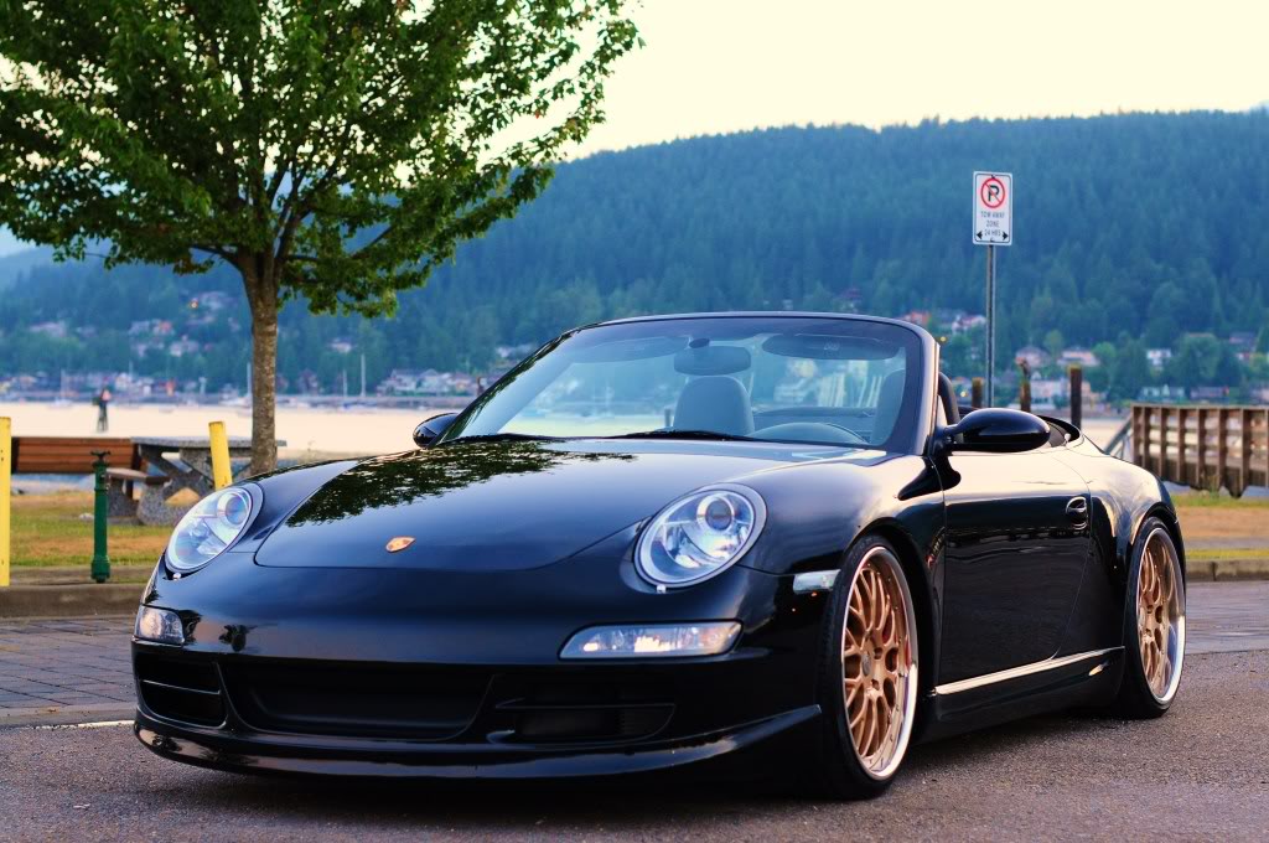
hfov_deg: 27.0
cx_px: 634
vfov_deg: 18.1
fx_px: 2640
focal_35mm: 75
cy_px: 422
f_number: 3.5
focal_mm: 50
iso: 500
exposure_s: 1/50
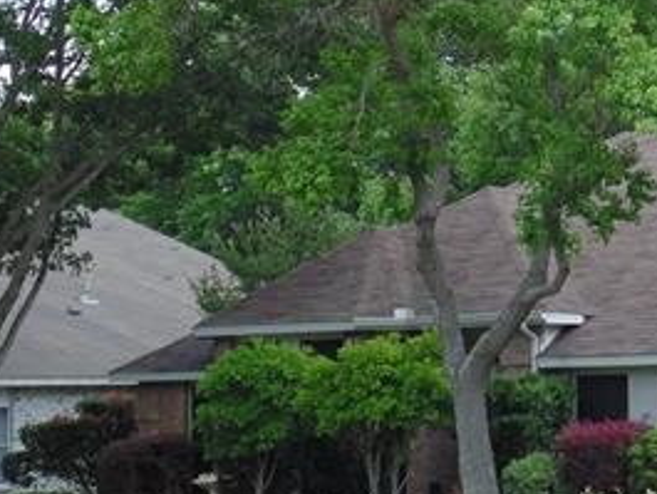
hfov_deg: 19.1
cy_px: 231
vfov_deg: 15.0
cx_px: 714
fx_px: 1880
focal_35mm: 99
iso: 80
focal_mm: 7.4
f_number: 3.6
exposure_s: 1/320
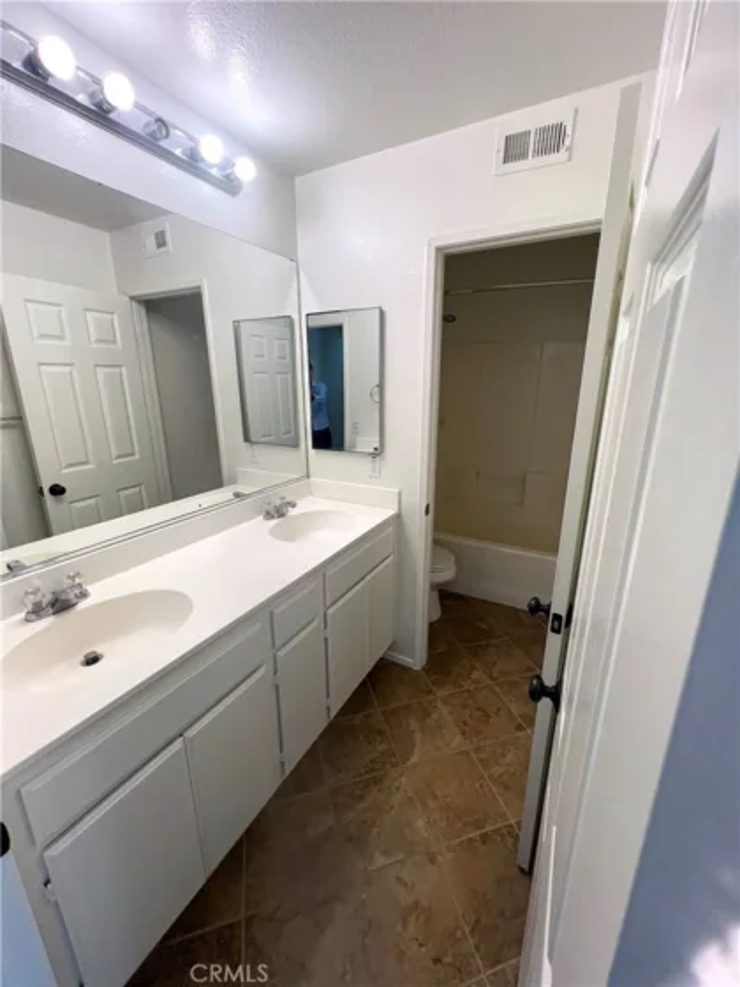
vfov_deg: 106.2
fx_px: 371
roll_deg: -0.3
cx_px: 370
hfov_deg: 89.9
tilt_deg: -11.8
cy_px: 494
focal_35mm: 13
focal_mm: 1.57
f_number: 1.8
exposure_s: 1/120
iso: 64
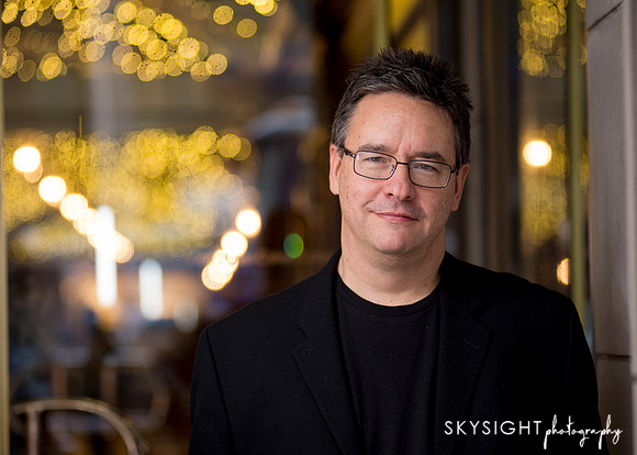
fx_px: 1958
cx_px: 337
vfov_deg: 13.2
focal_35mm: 108
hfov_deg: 18.5
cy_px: 228
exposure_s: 1/100
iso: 320
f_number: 2.8
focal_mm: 100
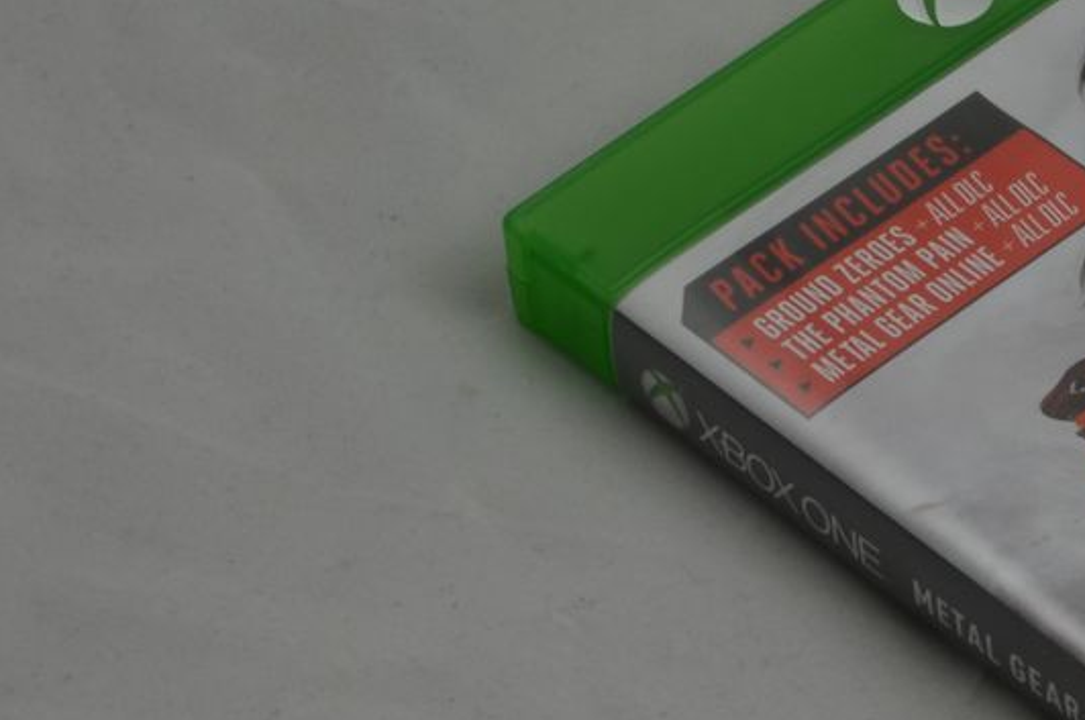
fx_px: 6109
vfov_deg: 6.7
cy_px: 590
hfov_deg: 9.7
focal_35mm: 203
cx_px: 1833
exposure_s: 1/3
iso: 100
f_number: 20
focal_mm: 40
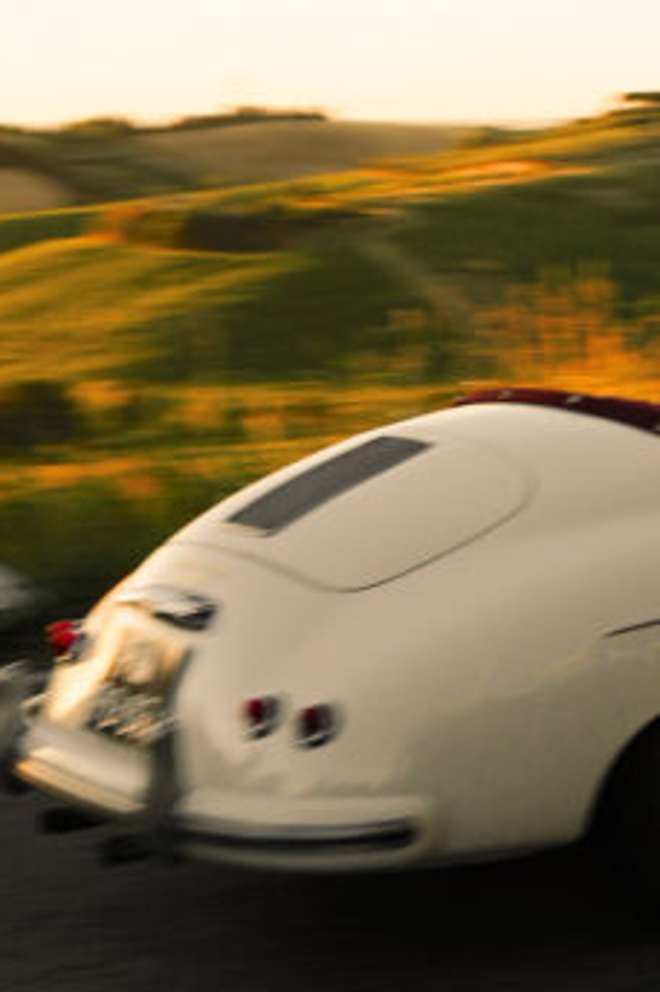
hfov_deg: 12.7
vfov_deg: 20.3
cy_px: 52
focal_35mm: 98
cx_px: 1177
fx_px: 2700
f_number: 4
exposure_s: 1/160
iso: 160
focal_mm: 24
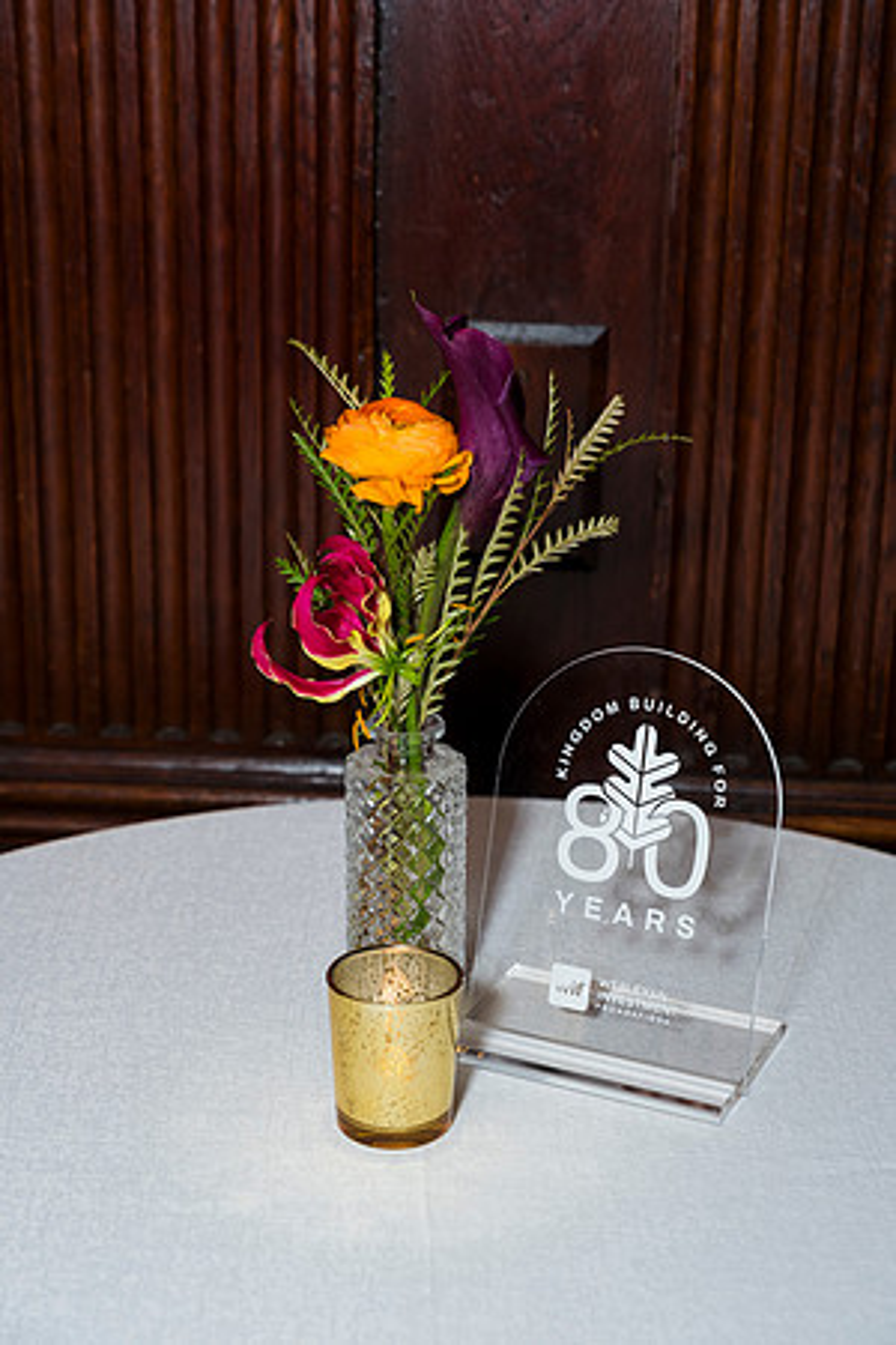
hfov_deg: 19.5
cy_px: 672
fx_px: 2613
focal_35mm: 70
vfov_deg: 28.8
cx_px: 448
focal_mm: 70
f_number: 5
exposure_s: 1/125
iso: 800
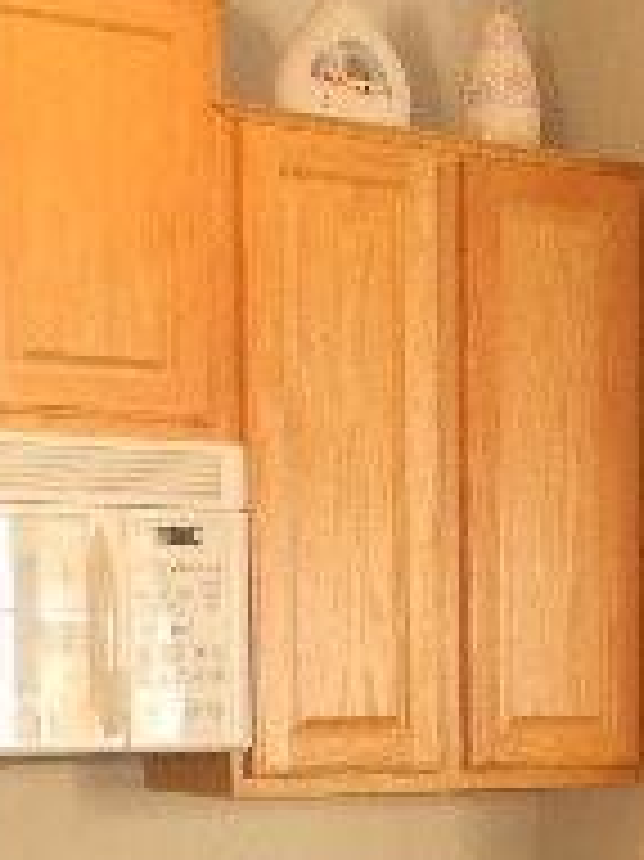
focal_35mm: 94
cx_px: 599
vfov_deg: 20.2
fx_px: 2334
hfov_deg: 15.5
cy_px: 860
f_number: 3.5
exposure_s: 1/30
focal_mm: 5
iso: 200
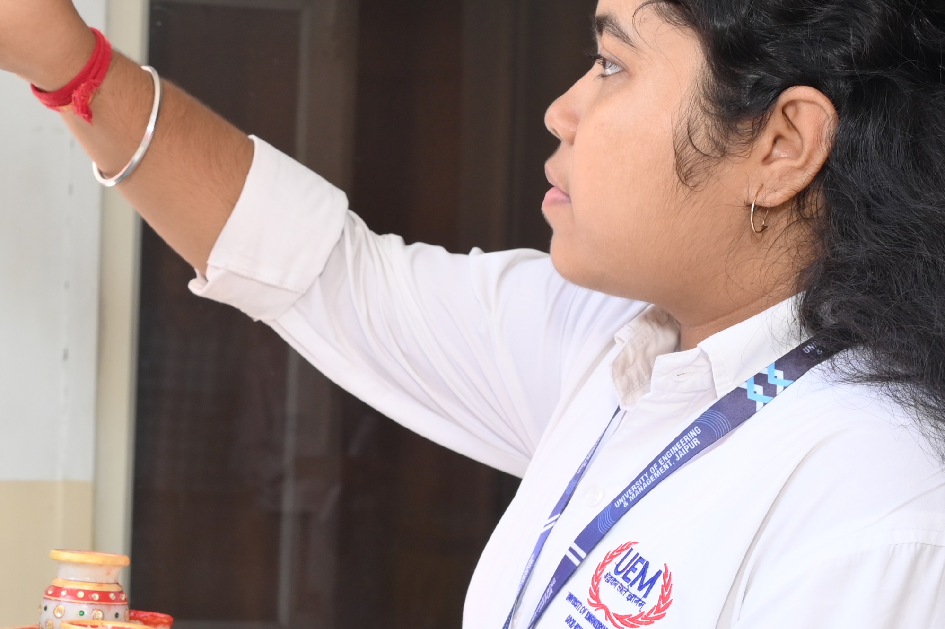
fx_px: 2073
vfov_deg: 17.1
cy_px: 524
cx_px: 199
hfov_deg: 25.3
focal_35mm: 79
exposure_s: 1/160
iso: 320
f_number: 6.3
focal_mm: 29
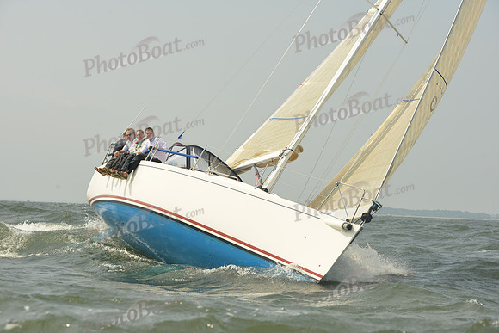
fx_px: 1317
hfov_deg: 21.5
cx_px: 250
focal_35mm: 95
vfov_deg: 14.4
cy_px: 166
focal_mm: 95
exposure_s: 1/1250
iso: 320
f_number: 9
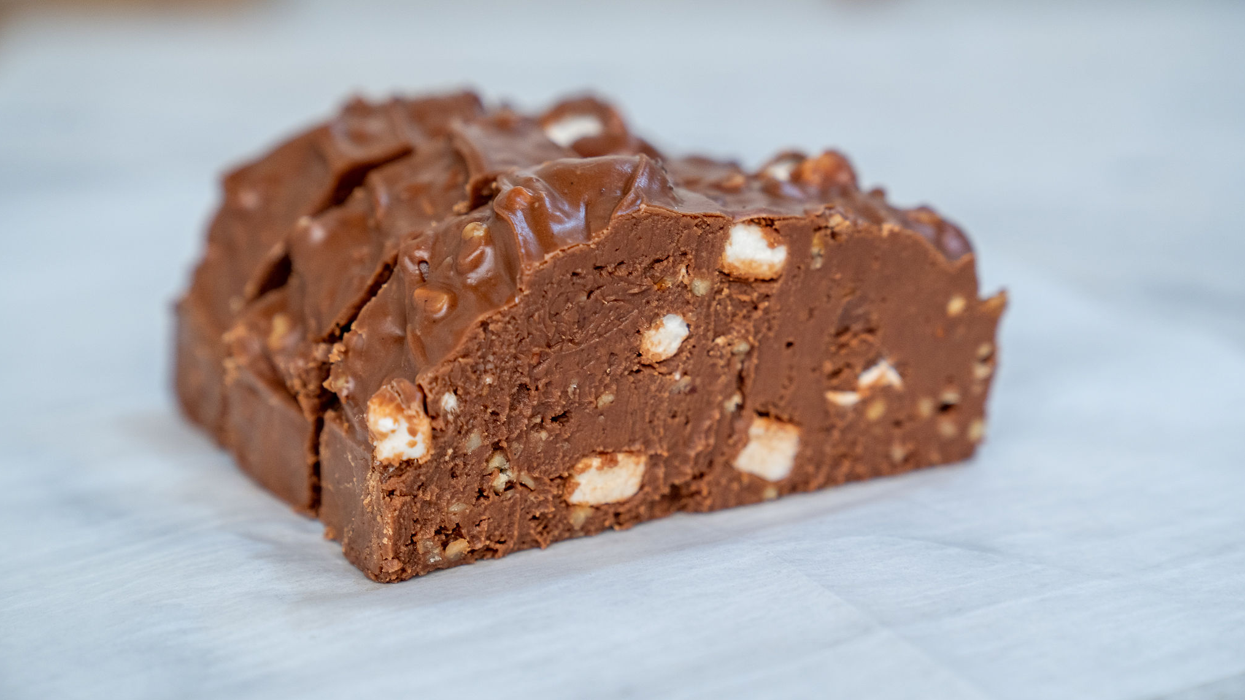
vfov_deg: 16.3
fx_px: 2443
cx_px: 625
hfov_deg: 28.6
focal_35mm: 74
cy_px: 325
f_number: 4
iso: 640
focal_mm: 70
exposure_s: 1/80
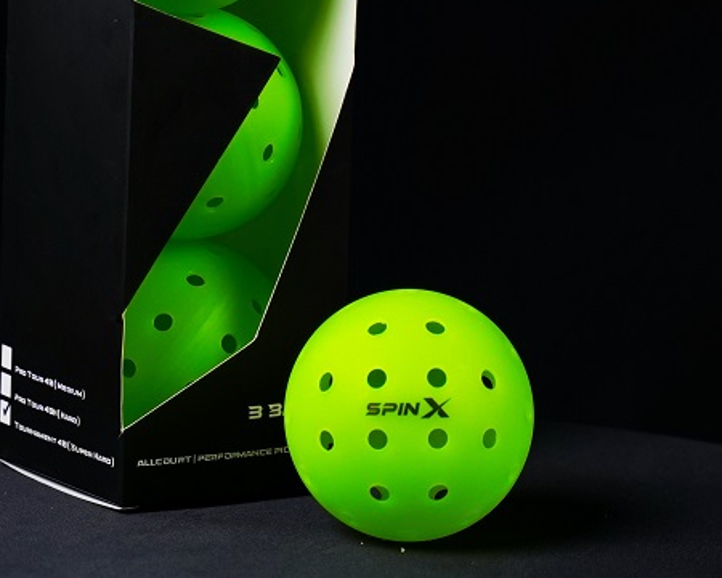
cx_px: 278
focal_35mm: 175
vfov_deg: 8.8
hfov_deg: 11.0
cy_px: -66
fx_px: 3739
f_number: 5
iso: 640
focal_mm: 56
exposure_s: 1/125
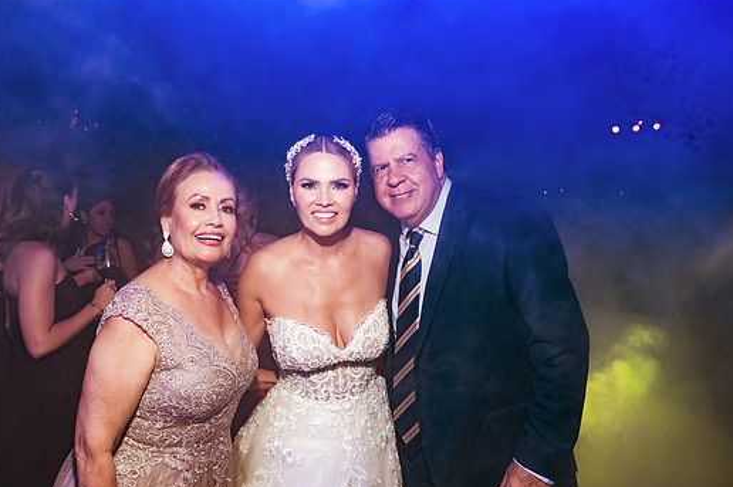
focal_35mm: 27
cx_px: 334
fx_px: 549
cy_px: 234
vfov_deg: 47.8
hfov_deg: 67.3
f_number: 8
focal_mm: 24
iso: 2000
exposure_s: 1/160
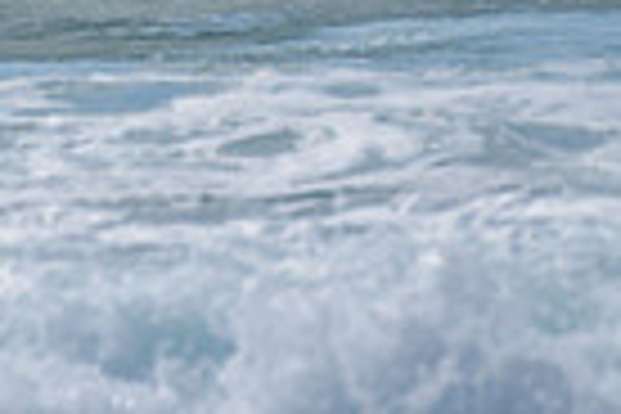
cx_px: -209
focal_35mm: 2582
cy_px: -478
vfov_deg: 0.5
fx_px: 44536
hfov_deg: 0.8
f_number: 5.6
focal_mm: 500
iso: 160
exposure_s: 1/2000
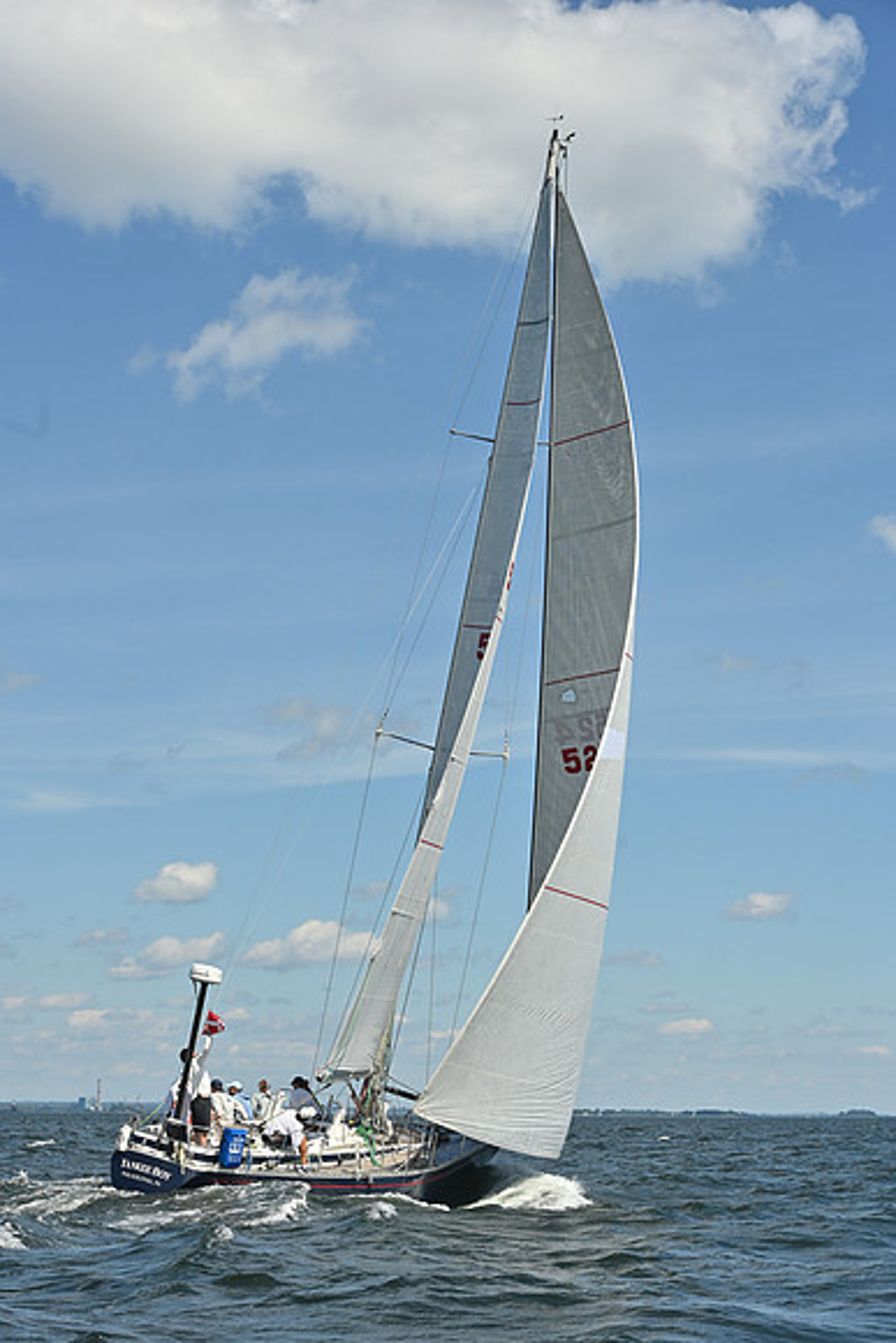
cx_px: 448
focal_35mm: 70
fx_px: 2612
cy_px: 672
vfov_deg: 28.8
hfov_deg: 19.5
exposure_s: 1/1250
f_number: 8
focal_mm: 70
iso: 250
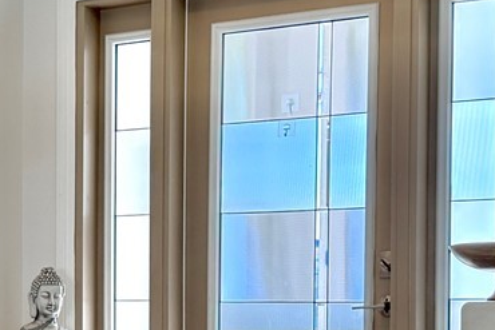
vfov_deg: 12.5
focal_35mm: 108
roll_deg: -0.4
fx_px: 1486
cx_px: -59
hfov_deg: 18.2
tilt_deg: -0.8
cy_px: 333
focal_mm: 6.76
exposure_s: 1/296
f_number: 1.78
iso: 100
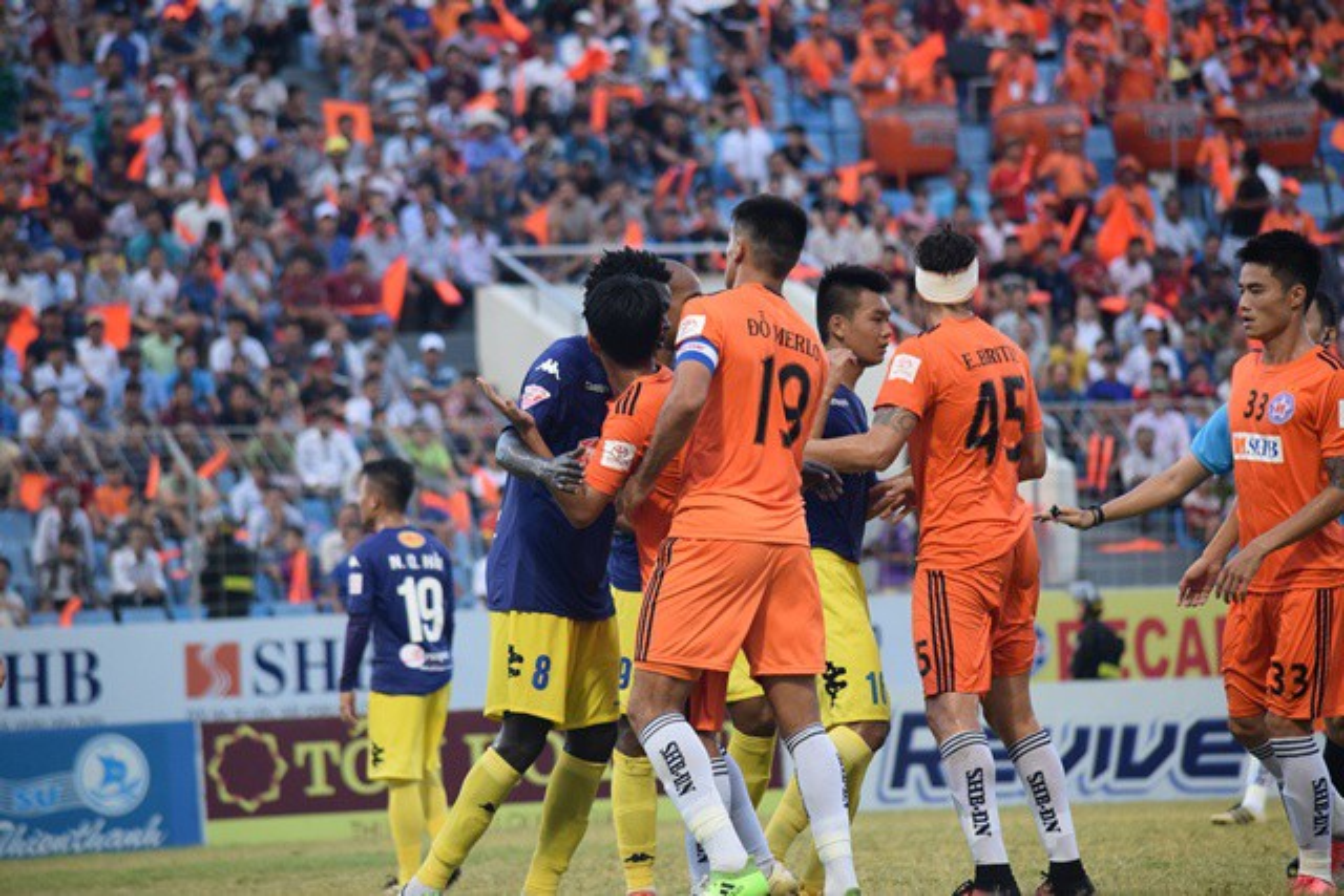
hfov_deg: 7.4
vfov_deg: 5.0
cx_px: 672
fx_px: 10362
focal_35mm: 278
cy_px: 448
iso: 1600
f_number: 5
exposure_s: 1/640
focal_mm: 185
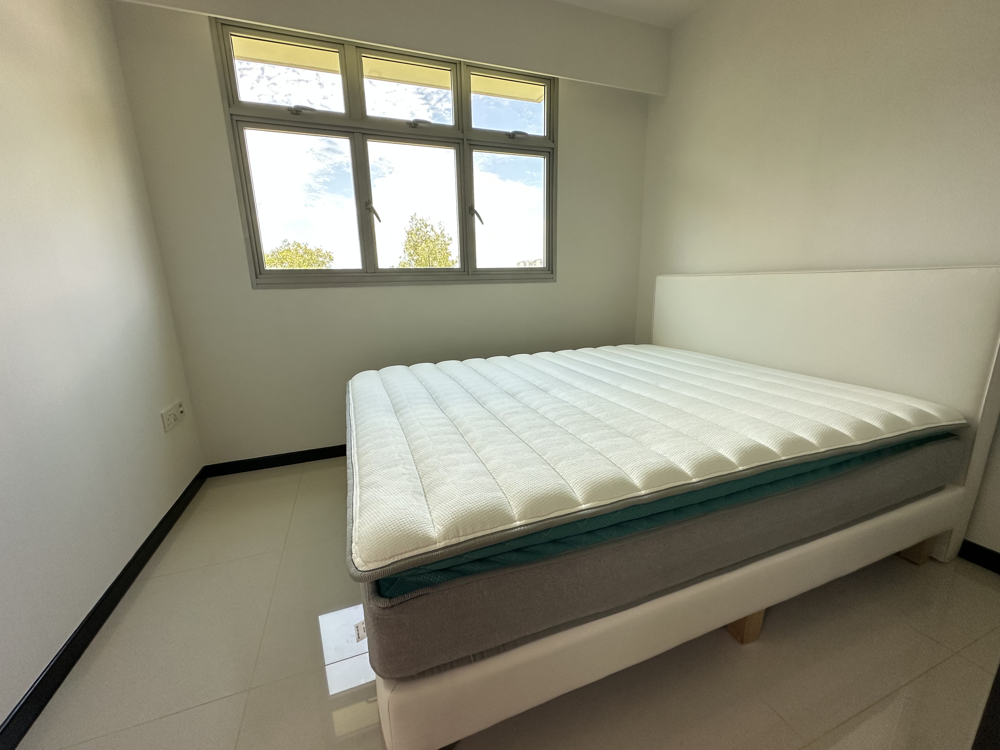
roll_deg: +1.2
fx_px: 404
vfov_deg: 85.7
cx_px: 500
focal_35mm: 14
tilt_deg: -12.8
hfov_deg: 102.1
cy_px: 375
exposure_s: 1/99
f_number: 2.2
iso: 125
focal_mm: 2.22
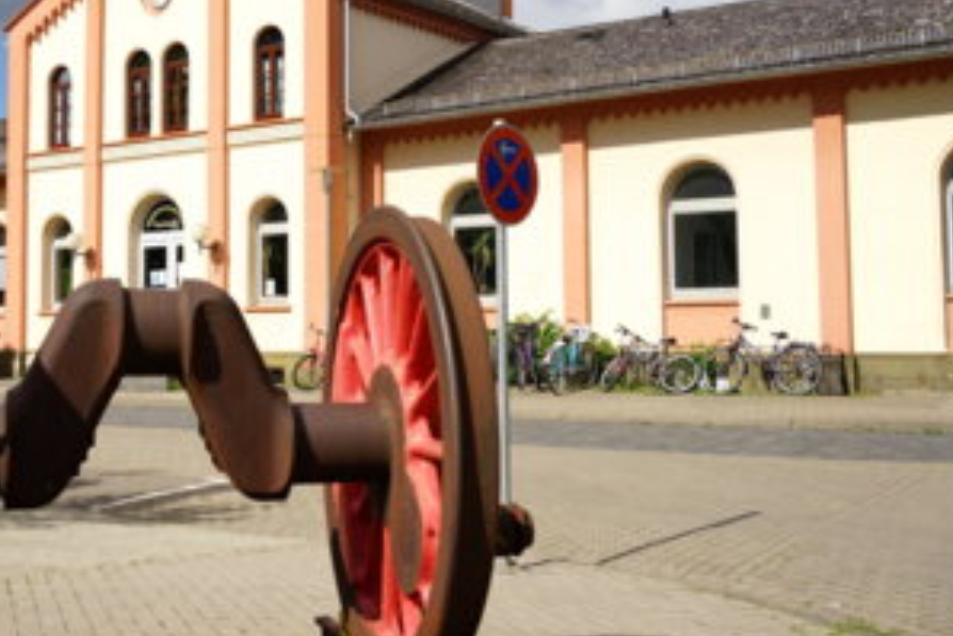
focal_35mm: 47
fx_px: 1245
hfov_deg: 41.6
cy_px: 238
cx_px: 358
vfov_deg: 28.6
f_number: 8
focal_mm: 35
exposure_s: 1/500
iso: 100
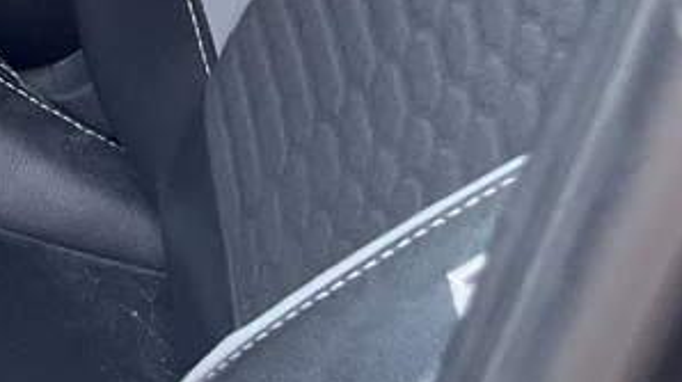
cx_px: -668
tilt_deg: -26.5
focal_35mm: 137
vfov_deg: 7.9
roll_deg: +4.8
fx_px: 2475
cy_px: -640
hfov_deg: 13.5
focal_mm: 5.1
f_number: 1.6
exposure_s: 1/121
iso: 100
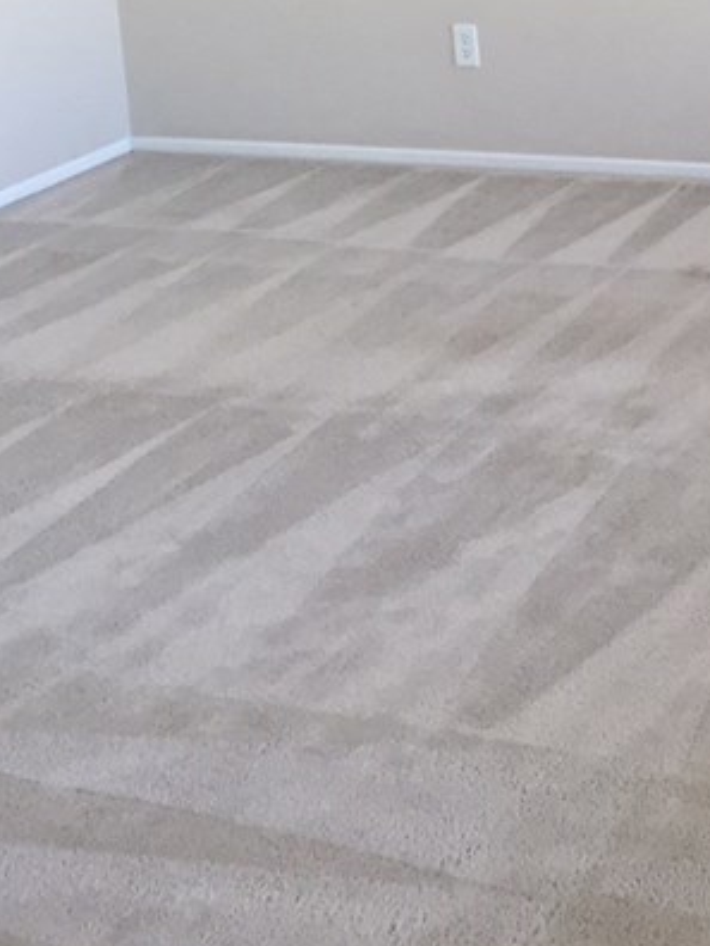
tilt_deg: -5.6
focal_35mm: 75
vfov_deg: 23.8
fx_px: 2051
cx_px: 822
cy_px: -174
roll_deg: +3.9
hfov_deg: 18.7
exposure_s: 1/30
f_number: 2.2
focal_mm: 4.15
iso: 40
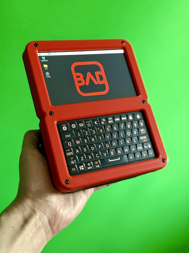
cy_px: 126
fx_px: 349
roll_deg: -9.5
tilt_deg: -37.1
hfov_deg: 30.3
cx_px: 94
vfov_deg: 39.7
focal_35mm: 48
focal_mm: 6.76
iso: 320
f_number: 1.78
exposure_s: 1/40
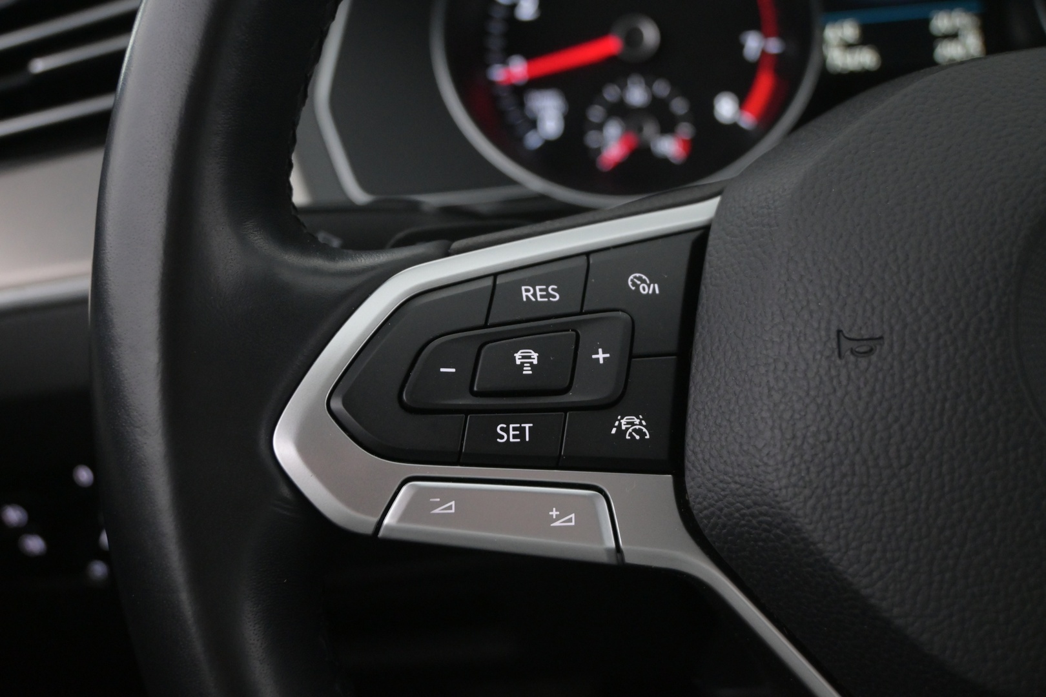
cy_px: 348
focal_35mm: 44
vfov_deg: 30.8
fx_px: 1264
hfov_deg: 45.0
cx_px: 523
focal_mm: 29
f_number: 4.8
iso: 2800
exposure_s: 1/50
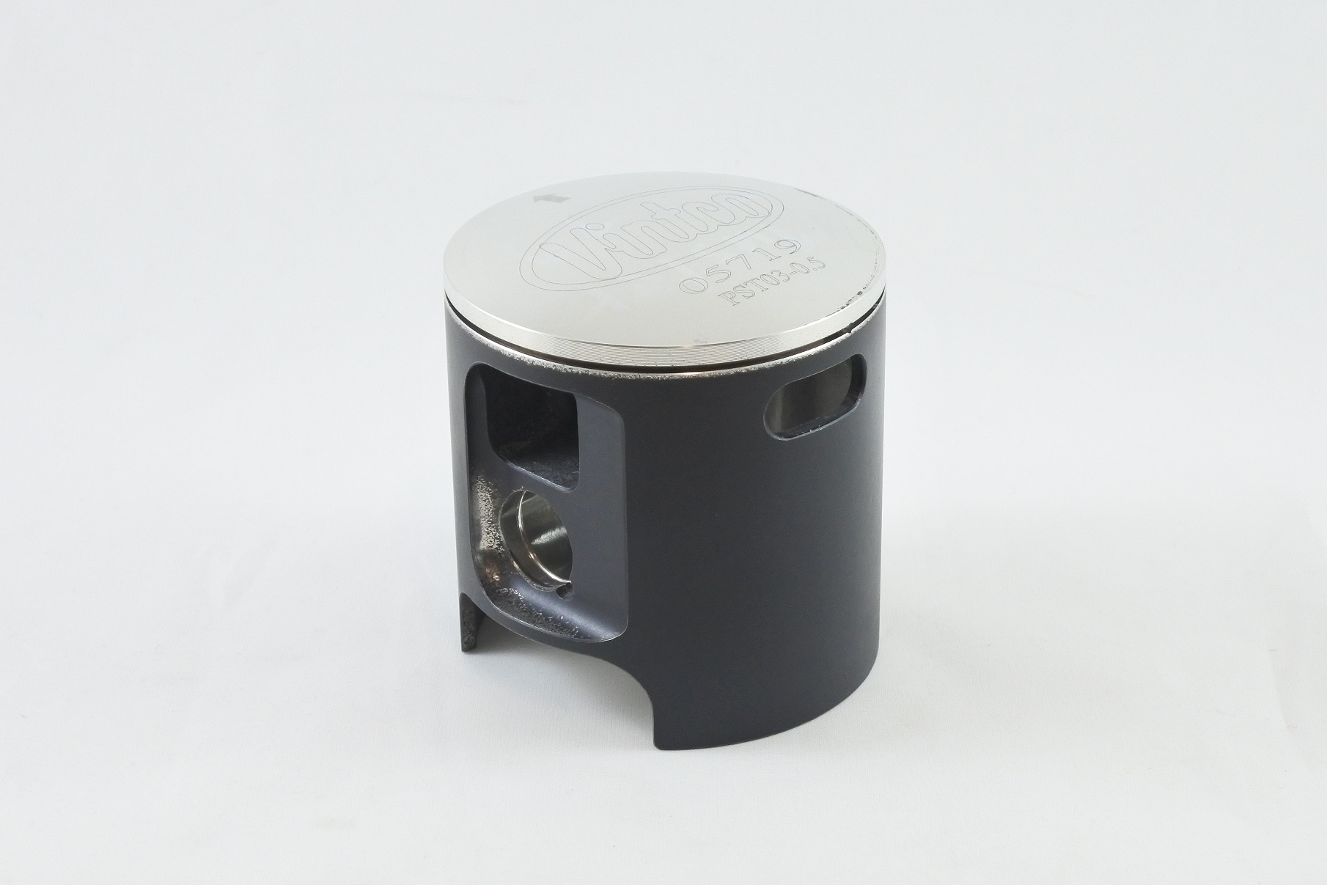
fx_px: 1991
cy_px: 442
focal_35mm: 54
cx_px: 664
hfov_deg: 36.9
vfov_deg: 25.1
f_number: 4.8
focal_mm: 20.1
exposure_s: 1/125
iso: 560
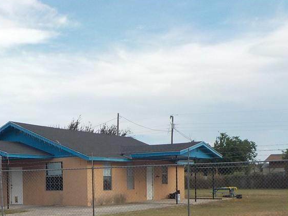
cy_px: 195
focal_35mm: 55
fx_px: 457
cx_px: 77
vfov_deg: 25.7
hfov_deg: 34.3
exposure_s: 1/640
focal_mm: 4.1
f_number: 3.3
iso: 125
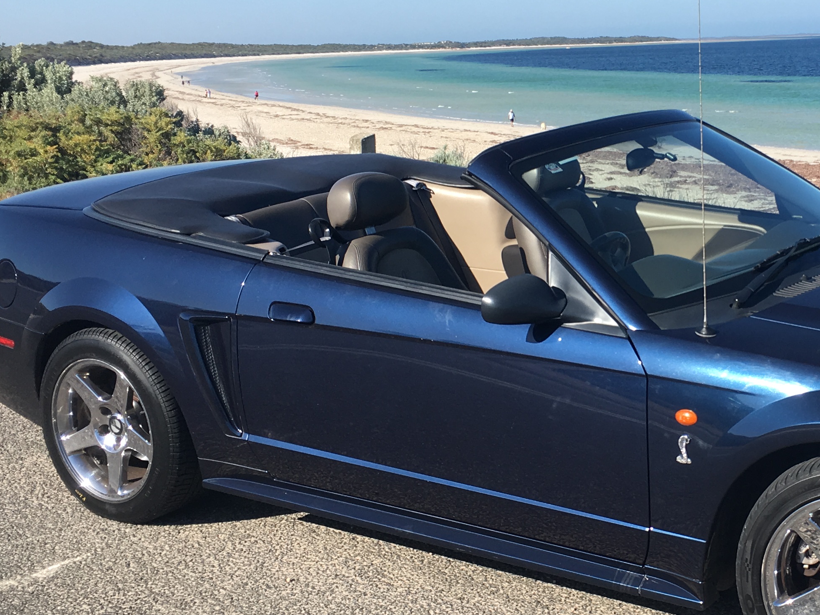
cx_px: 645
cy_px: 268
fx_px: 1421
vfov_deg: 24.4
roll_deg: +1.4
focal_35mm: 60
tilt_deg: -9.7
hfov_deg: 31.4
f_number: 2.2
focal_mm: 4.15
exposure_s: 1/894
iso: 25
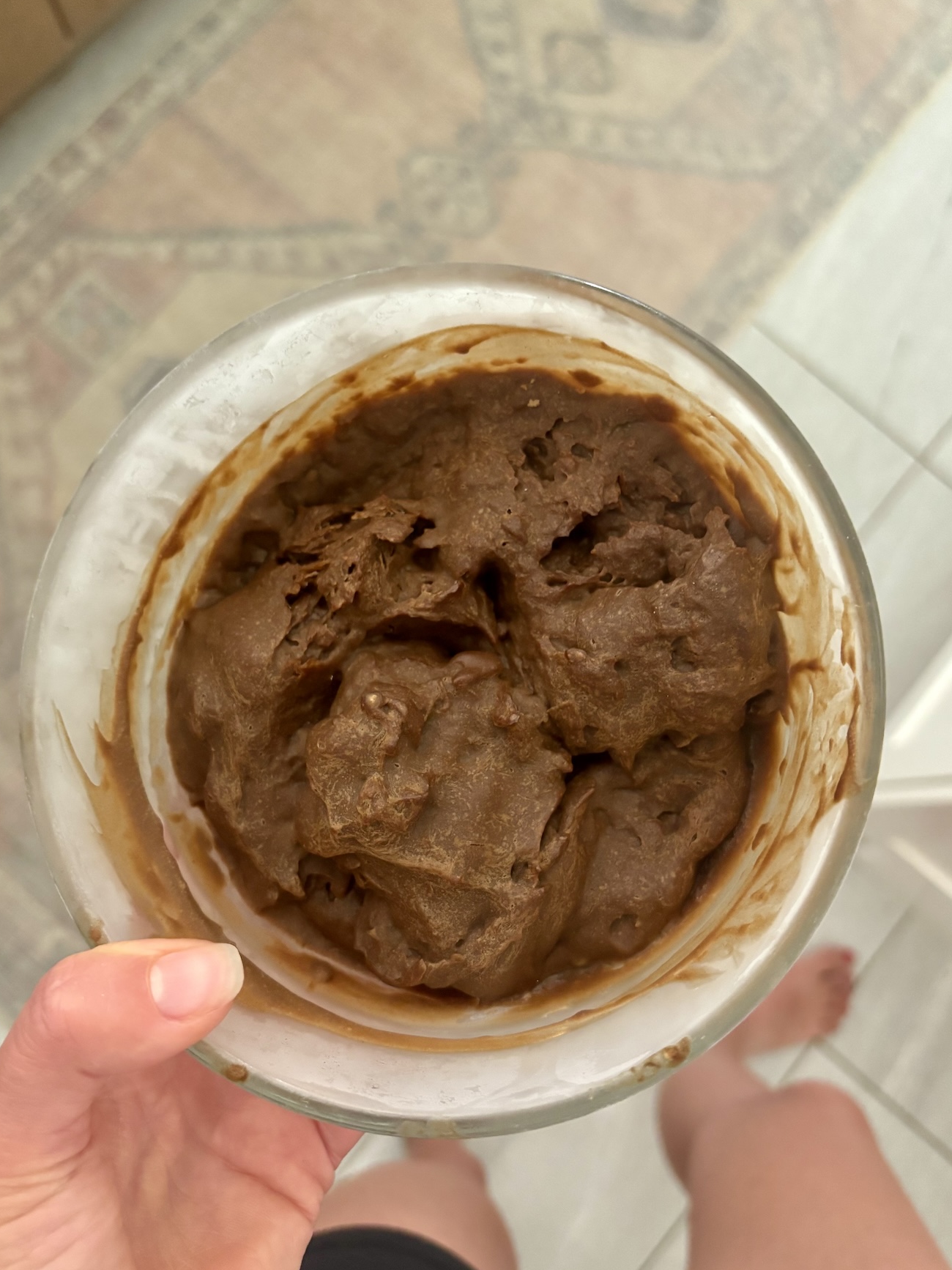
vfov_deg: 63.5
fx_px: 1027
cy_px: 631
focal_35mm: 28
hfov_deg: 49.7
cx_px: 478
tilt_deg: -79.6
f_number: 1.6
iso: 500
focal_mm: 5.96
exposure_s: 1/42
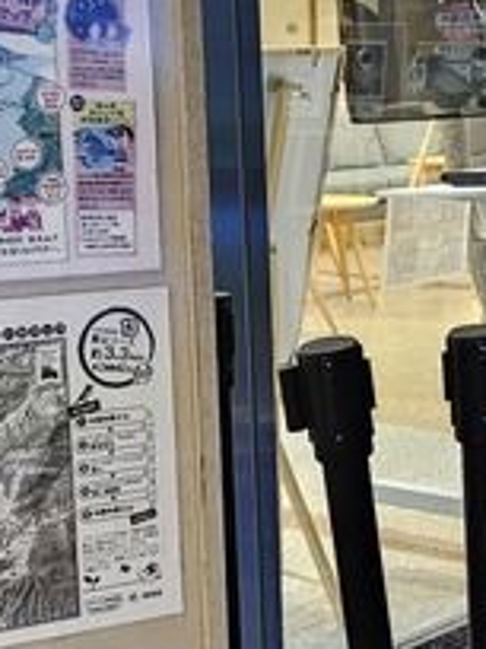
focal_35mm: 92
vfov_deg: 21.1
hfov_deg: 15.9
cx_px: 411
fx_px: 1722
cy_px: 504
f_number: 1.8
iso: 640
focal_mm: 5.4
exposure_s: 1/50
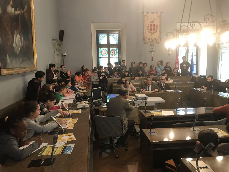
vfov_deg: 49.7
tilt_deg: -6.3
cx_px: 114
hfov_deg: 63.4
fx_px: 185
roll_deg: +0.8
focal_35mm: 28
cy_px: 86
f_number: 1.8
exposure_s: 1/17
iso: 80
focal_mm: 3.99
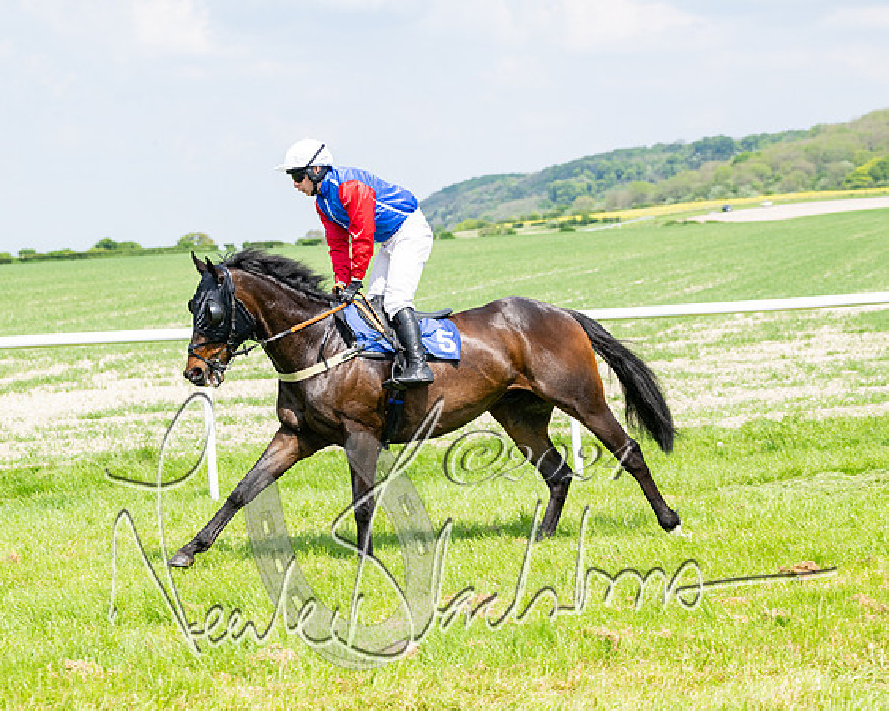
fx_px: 2549
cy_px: 356
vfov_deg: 15.9
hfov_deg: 19.8
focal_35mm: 97
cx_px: 444
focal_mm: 86
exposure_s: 1/1000
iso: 200
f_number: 5
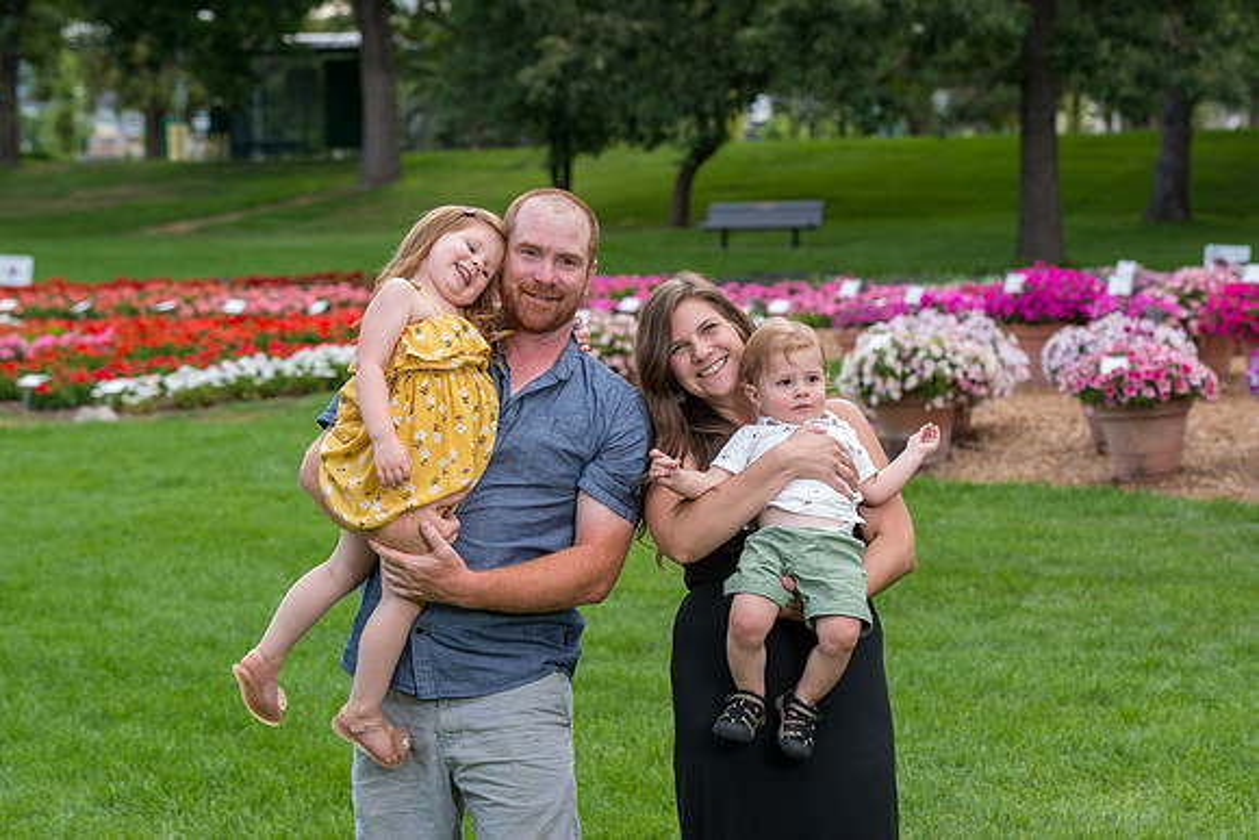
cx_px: 630
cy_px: 420
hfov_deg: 20.0
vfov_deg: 13.4
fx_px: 3568
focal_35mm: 102
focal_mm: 102
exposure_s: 1/250
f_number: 6.3
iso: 400
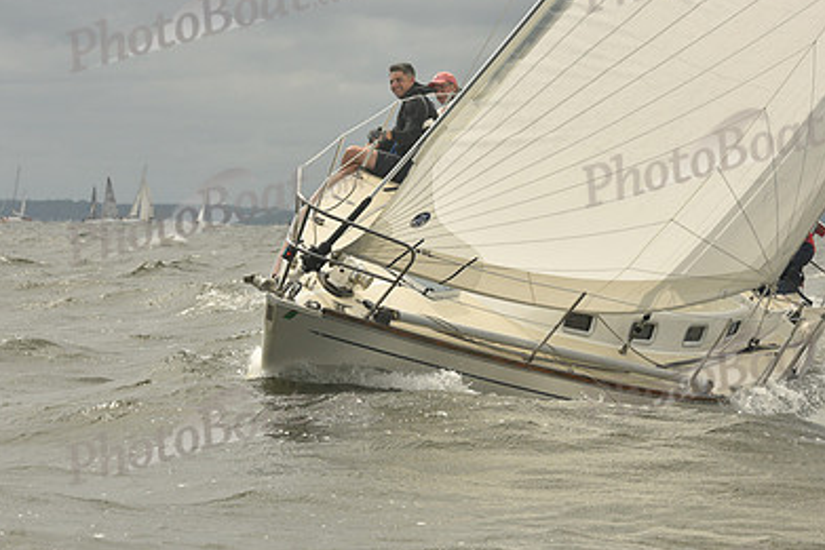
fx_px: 4424
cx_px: 475
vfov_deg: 7.1
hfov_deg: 10.7
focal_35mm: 193
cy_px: 292
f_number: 10
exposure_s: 1/1600
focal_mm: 130
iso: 320
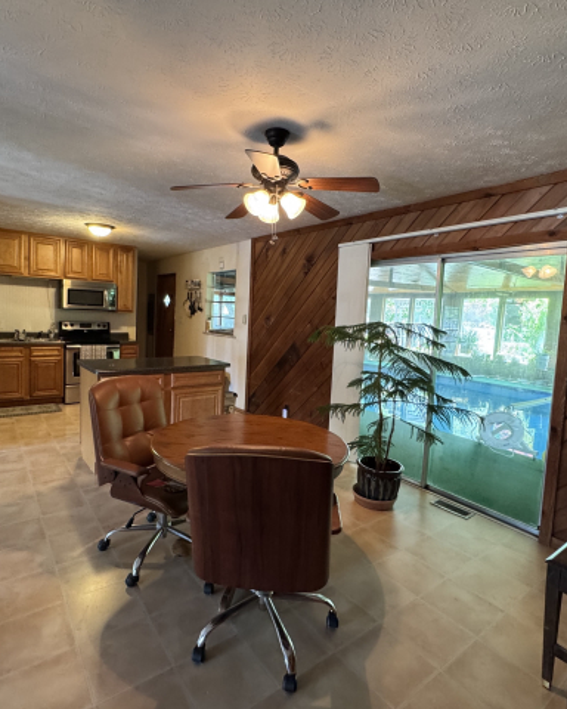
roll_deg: -1.9
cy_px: 344
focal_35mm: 19
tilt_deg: -4.6
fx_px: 399
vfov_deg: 83.3
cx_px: 259
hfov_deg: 70.7
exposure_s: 1/60
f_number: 2.2
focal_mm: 2.22
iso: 400
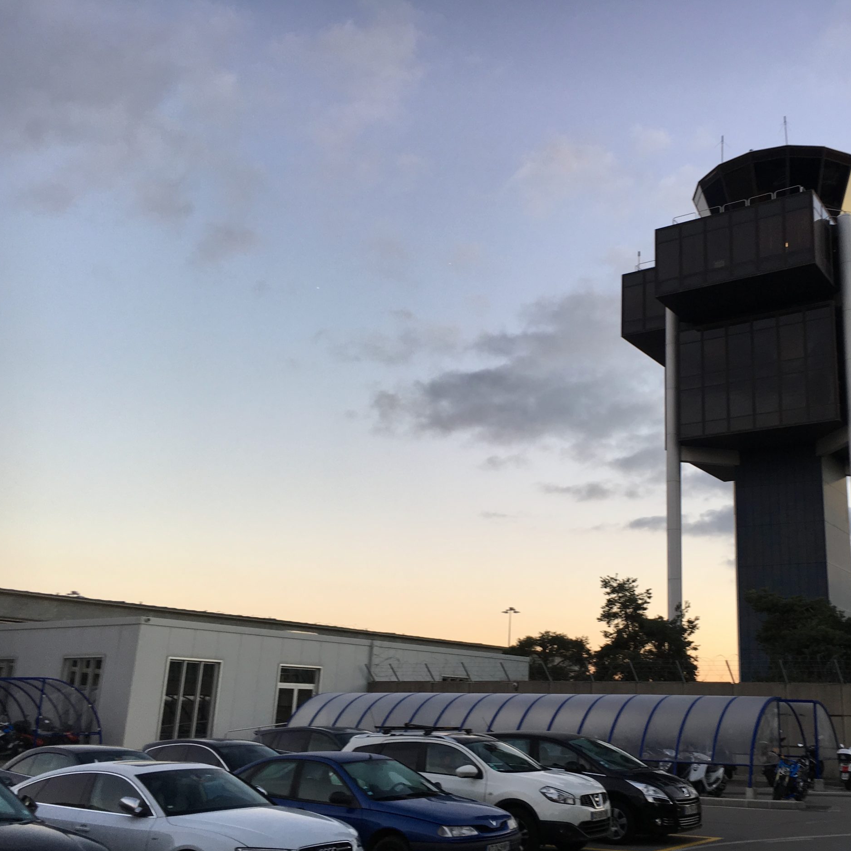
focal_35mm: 35
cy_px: 433
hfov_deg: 46.5
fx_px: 973
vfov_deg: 47.2
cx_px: 563
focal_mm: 4.15
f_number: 2.2
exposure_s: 1/50
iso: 32
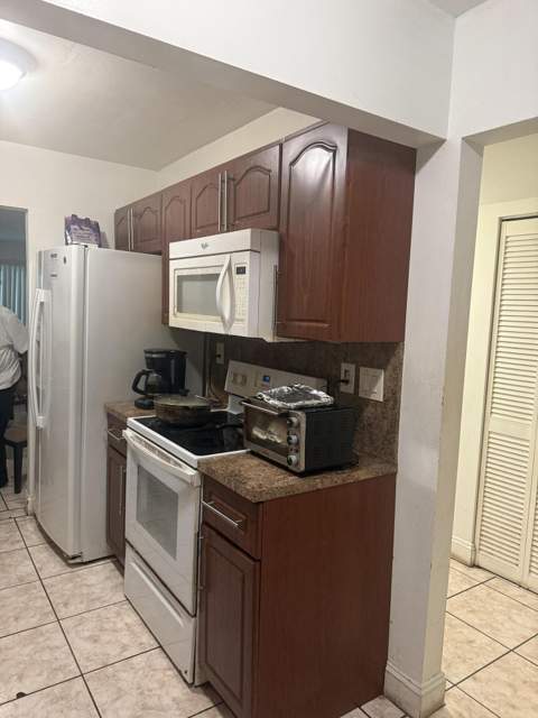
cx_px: 269
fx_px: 497
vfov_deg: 71.6
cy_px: 359
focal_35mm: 24
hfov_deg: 56.8
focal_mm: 6.76
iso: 250
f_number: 1.78
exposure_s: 1/60
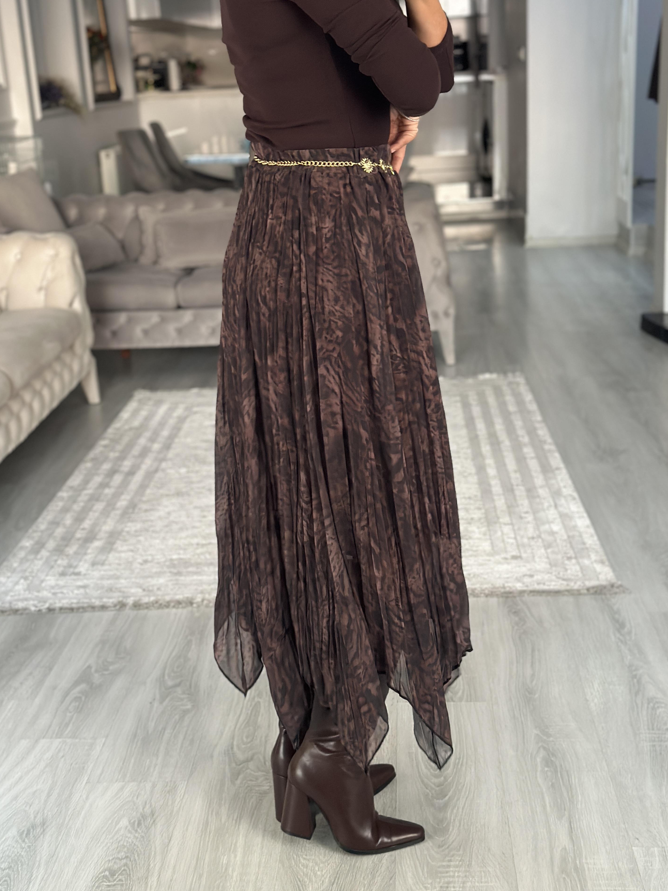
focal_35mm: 51
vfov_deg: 37.5
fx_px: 1312
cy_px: 461
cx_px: 327
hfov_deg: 28.6
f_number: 1.78
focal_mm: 6.86
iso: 400
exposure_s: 1/43
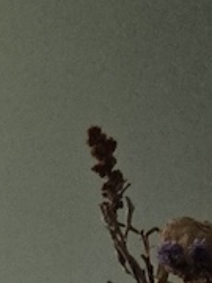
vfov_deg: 11.2
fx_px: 1388
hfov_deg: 7.2
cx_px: -539
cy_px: 400
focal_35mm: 170
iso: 160
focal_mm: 5.4
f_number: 1.8
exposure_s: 1/120
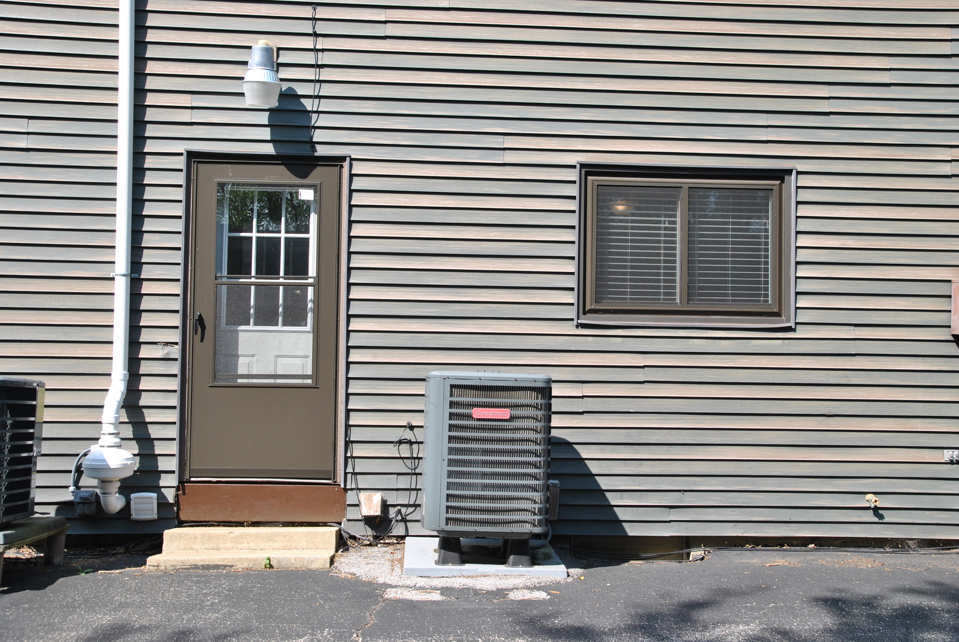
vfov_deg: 37.0
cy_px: 321
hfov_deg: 53.1
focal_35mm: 36
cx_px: 480
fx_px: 960
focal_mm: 24
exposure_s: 1/200
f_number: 7.1
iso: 100
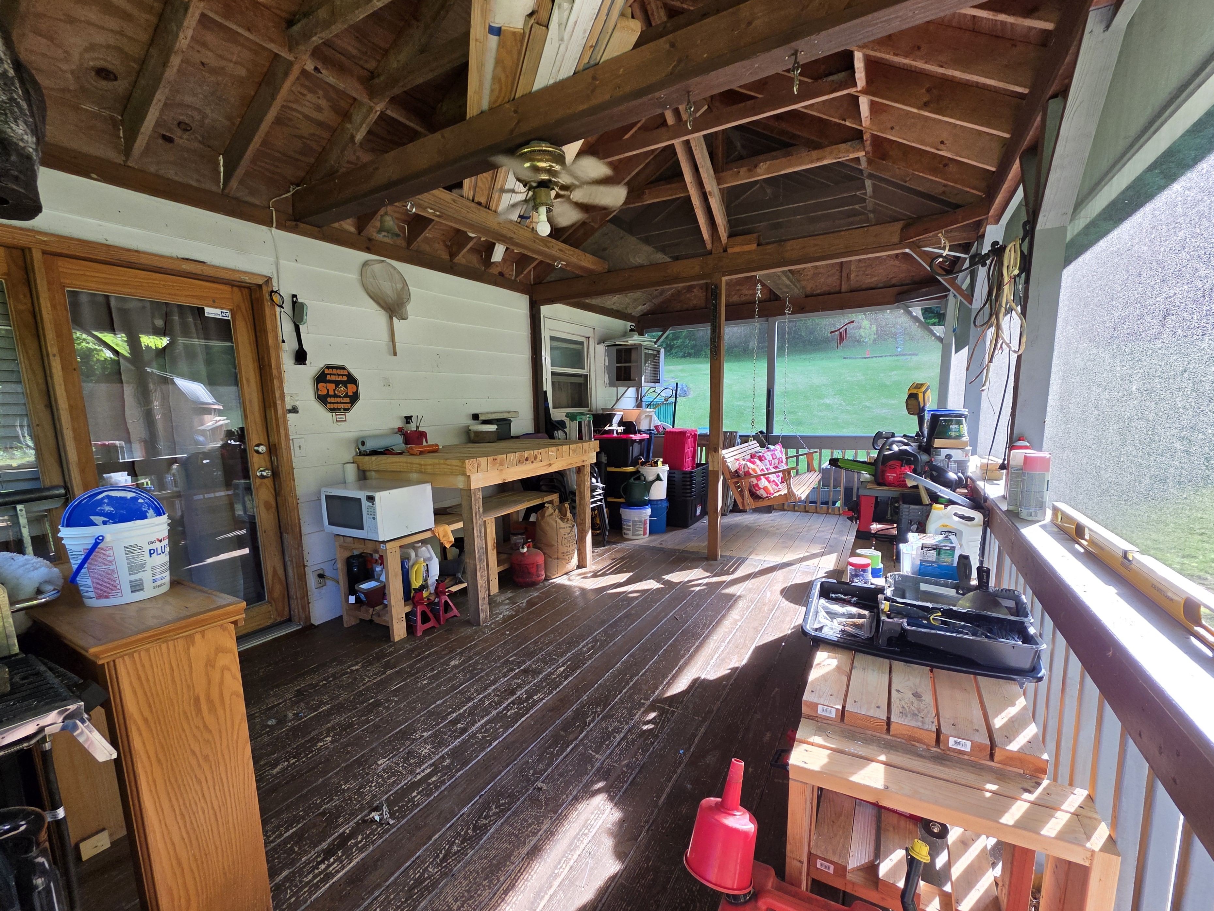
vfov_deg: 85.6
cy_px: 484
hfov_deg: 102.0
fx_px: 491
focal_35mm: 14
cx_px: 596
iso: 50
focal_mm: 2.2
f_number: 1.9
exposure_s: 1/120
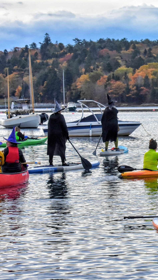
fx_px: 1236
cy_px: 141
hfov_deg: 7.3
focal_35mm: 166
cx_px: 191
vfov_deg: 13.0
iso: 1250
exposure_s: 1/500
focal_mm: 70
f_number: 9
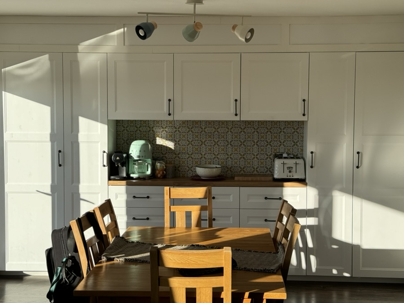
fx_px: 642
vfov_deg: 26.5
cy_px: 146
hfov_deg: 34.9
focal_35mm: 55
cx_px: 208
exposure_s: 1/1312
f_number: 1.78
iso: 64
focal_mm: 6.86
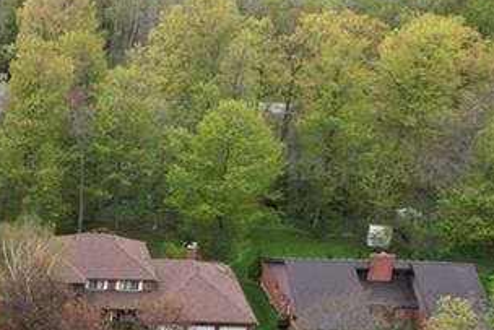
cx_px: -120
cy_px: 275
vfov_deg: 18.2
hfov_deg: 24.4
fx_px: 1016
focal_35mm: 74
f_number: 2.8
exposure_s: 1/50
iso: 100
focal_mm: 8.38
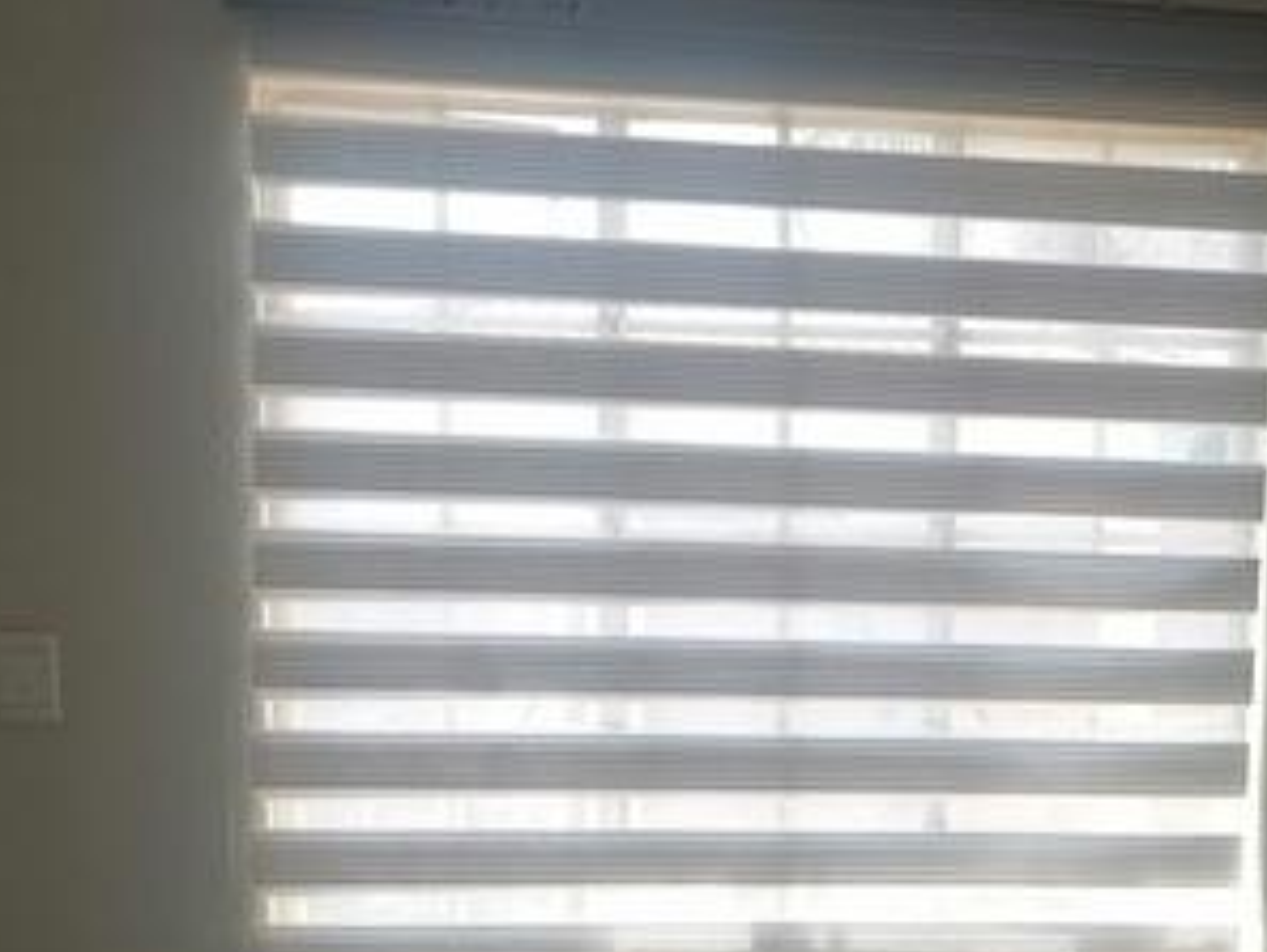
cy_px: 794
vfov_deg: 20.7
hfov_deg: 27.4
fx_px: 2563
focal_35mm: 70
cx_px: 956
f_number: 1.8
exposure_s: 1/100
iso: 64
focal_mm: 5.3
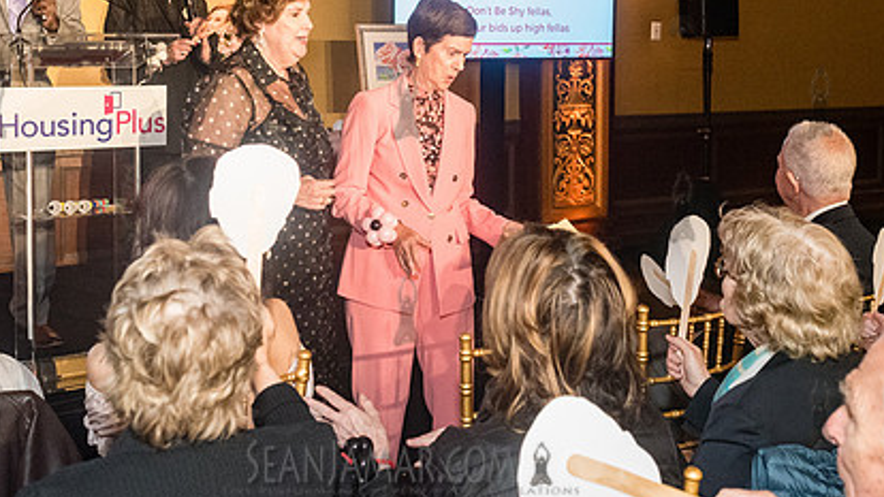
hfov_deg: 39.2
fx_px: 1242
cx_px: 417
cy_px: 101
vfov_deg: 22.3
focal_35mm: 53
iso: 6400
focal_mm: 35
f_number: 4.5
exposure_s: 1/160
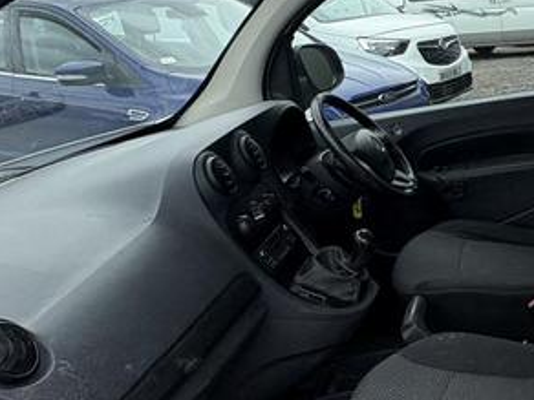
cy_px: 225
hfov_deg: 38.3
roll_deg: -1.3
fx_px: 663
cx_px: 550
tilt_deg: -12.3
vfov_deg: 33.6
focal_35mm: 43
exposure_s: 1/356
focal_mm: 2.22
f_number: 2.2
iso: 40
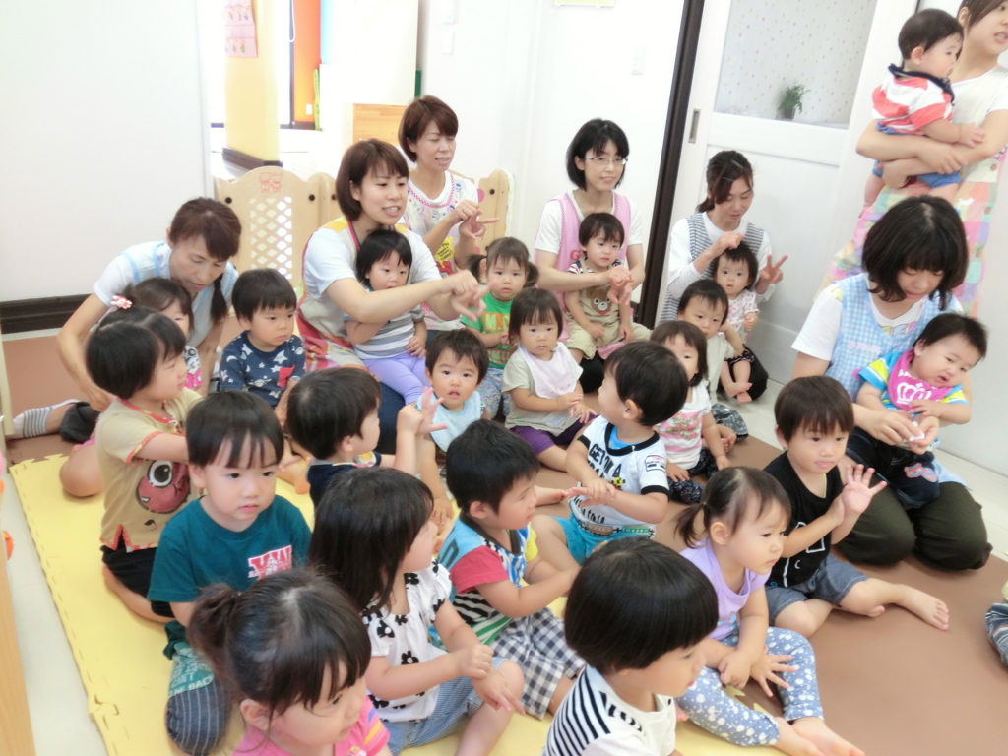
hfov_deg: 63.4
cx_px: 504
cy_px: 378
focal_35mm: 28
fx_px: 815
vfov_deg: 49.7
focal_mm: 5
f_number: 3
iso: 400
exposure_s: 1/60
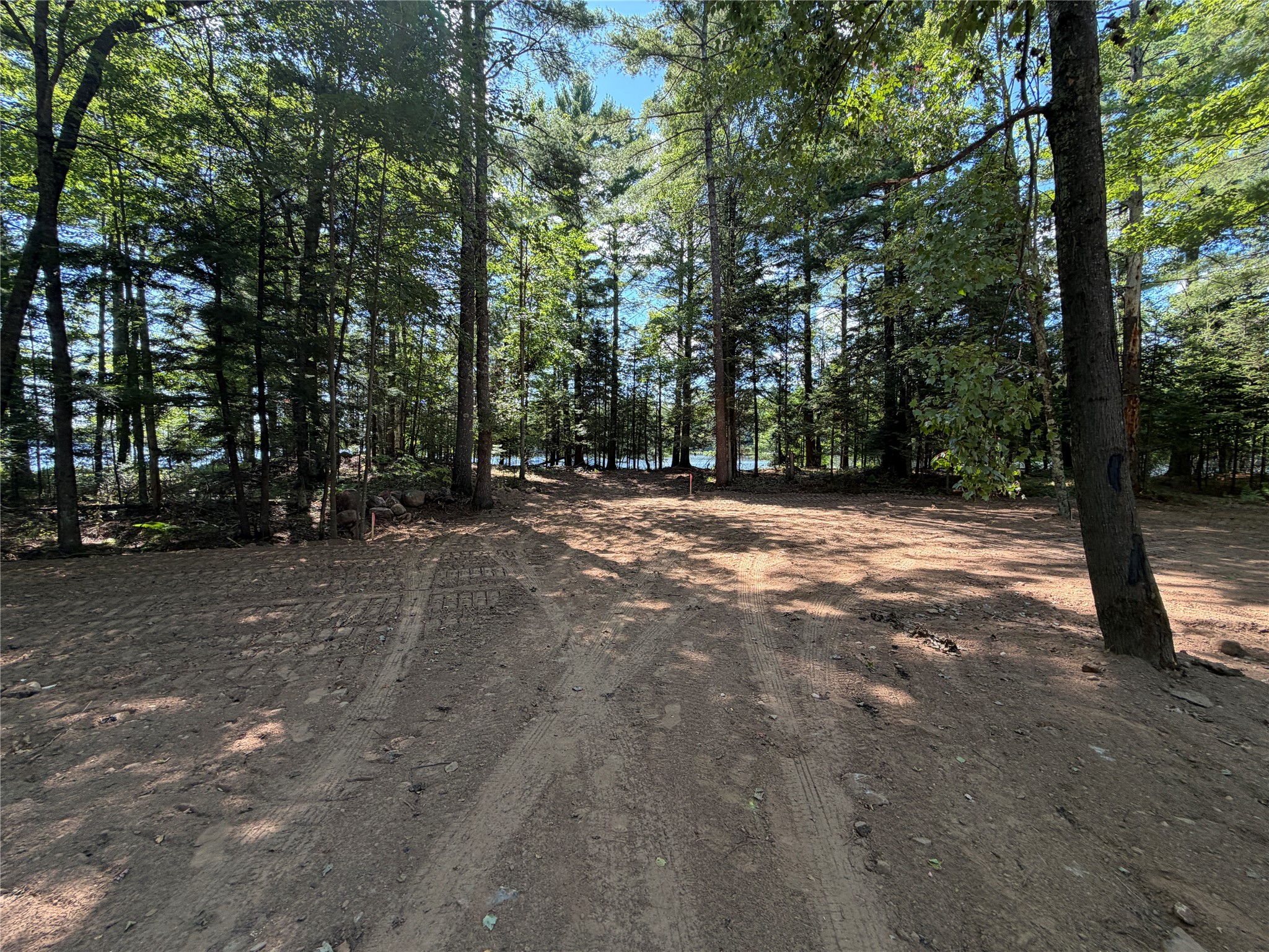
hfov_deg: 102.1
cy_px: 476
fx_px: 513
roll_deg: +0.0
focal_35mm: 14
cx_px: 634
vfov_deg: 85.7
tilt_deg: -2.3
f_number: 2.2
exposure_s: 1/121
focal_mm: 2.22
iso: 50
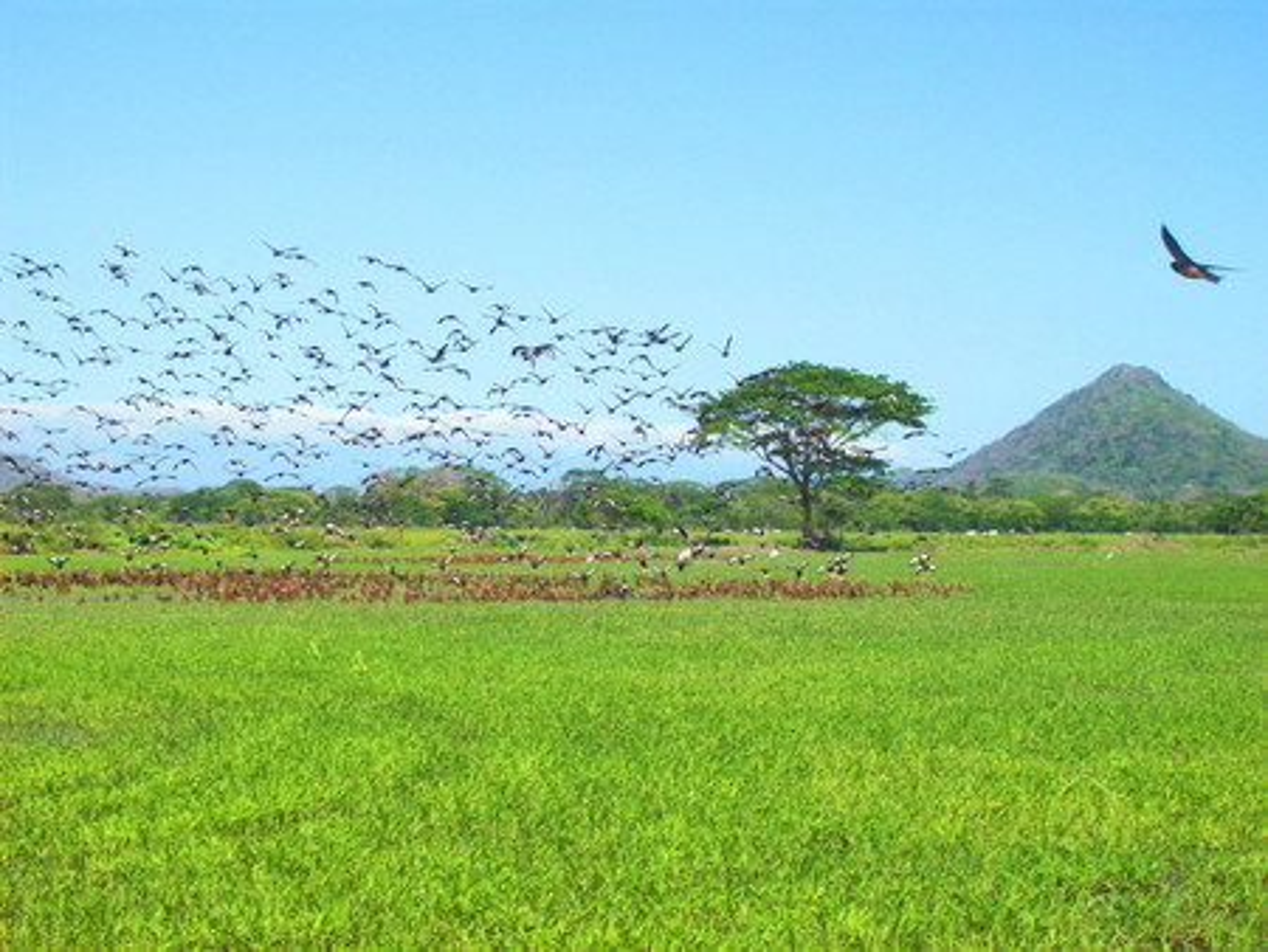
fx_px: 3189
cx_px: 634
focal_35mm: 87
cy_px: 476
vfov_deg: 17.0
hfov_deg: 22.5
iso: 80
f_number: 4.3
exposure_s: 1/511
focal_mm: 14.3
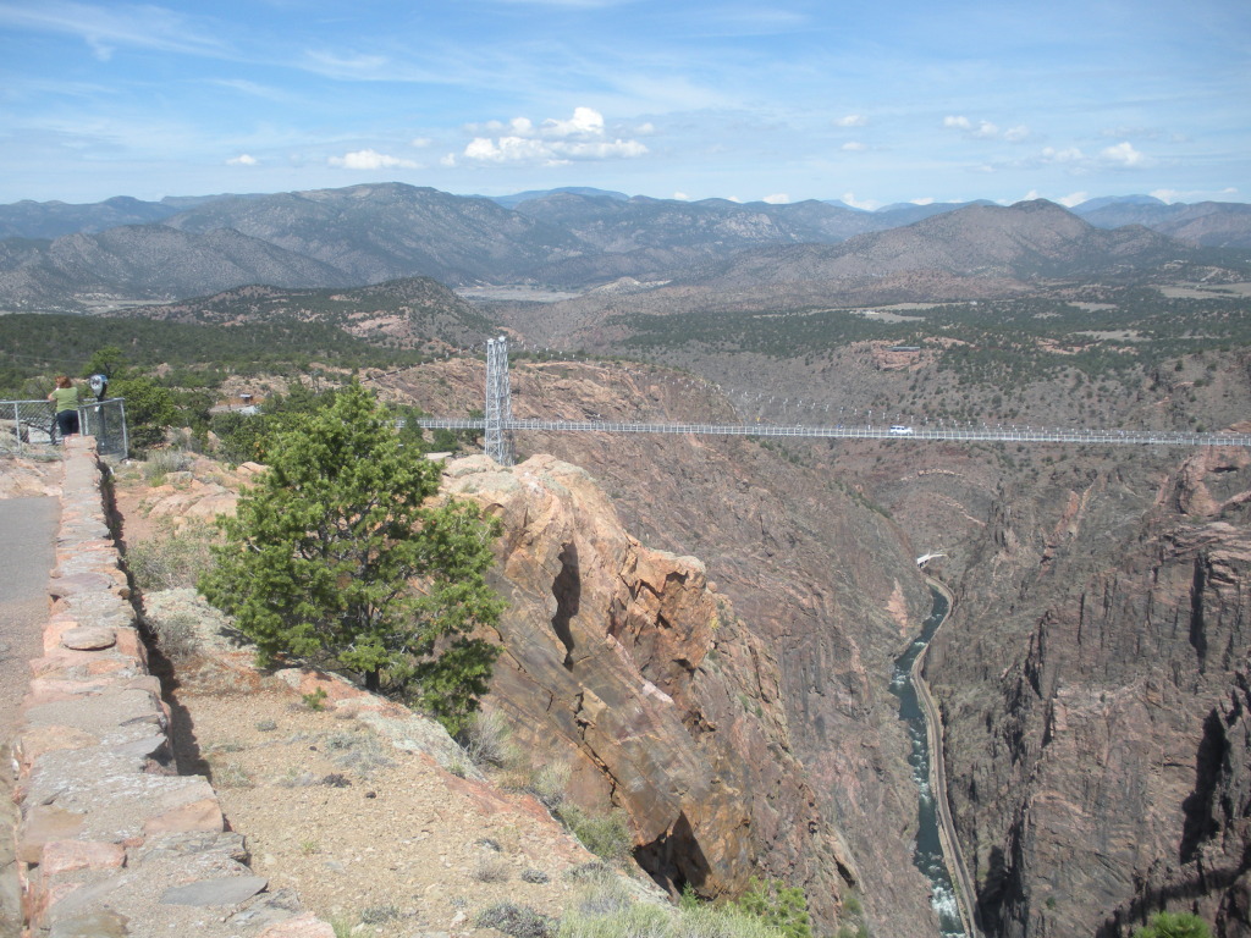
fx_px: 1301
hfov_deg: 51.4
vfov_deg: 39.7
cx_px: 626
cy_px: 469
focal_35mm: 36
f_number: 3.5
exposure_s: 1/569
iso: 64
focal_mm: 6.3
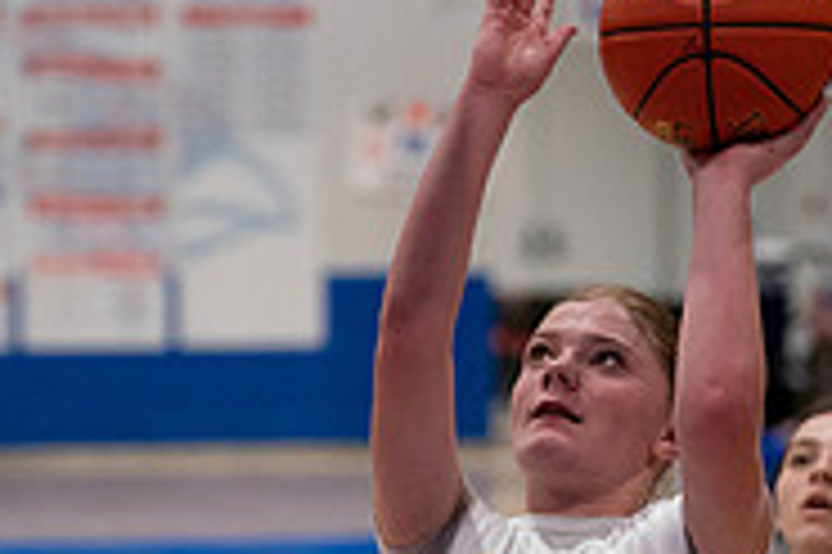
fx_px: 6950
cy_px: 588
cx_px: 702
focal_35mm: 301
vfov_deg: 4.5
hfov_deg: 6.8
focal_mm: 96
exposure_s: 1/1000
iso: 3200
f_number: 2.8
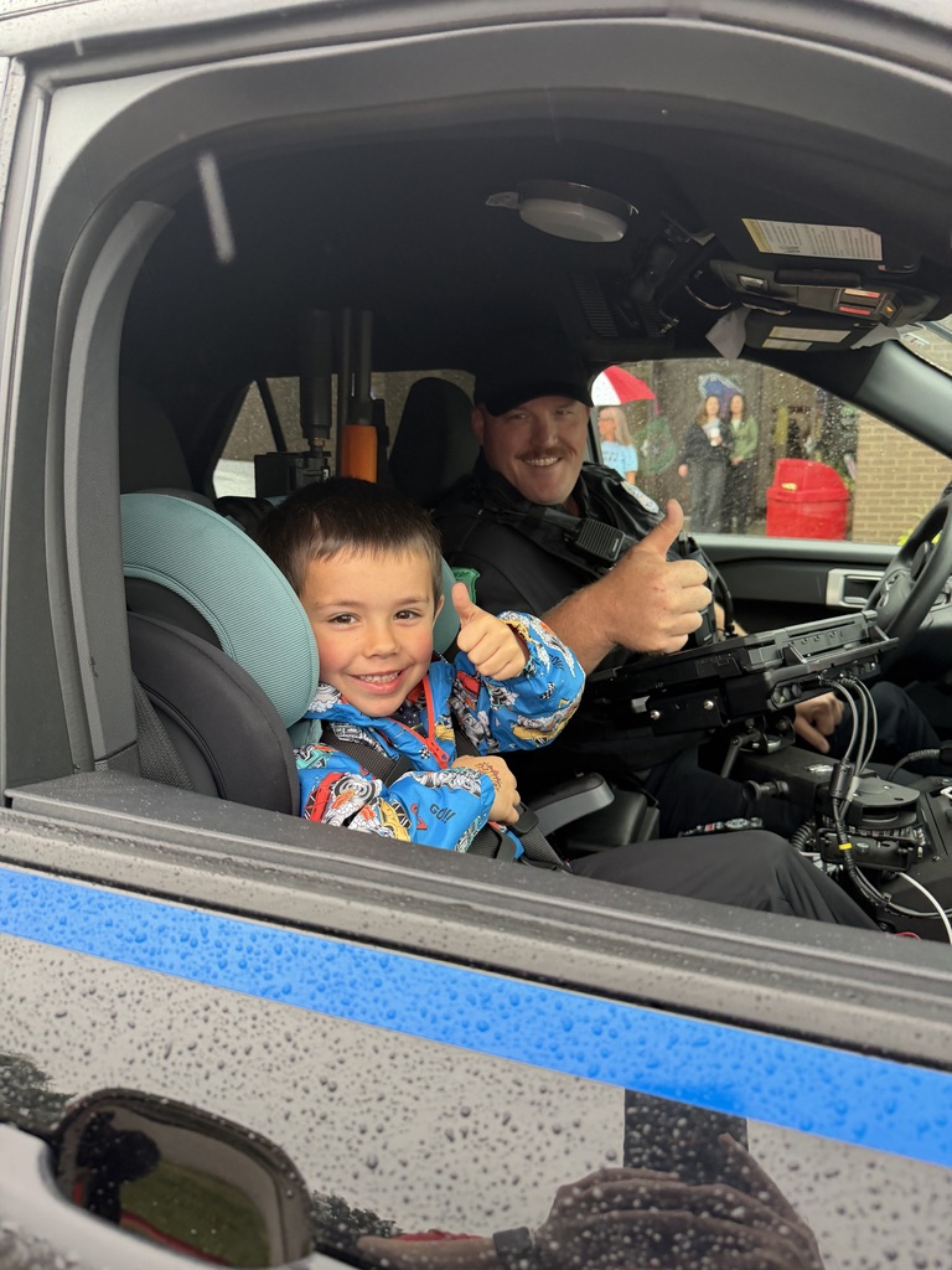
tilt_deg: -13.3
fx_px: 880
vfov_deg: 71.6
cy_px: 635
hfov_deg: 56.8
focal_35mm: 24
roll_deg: +2.6
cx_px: 476
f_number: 1.78
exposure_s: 1/121
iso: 160
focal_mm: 6.76
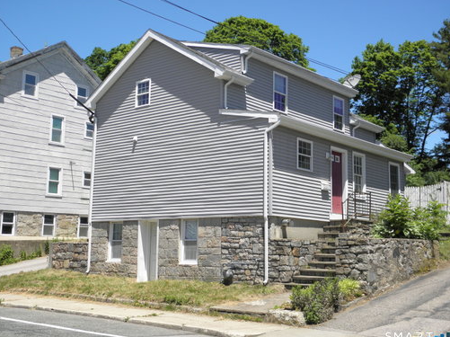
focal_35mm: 45
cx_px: 224
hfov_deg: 42.1
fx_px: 585
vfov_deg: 32.1
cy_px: 172
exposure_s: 1/640
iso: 100
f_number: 3.9
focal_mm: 7.9
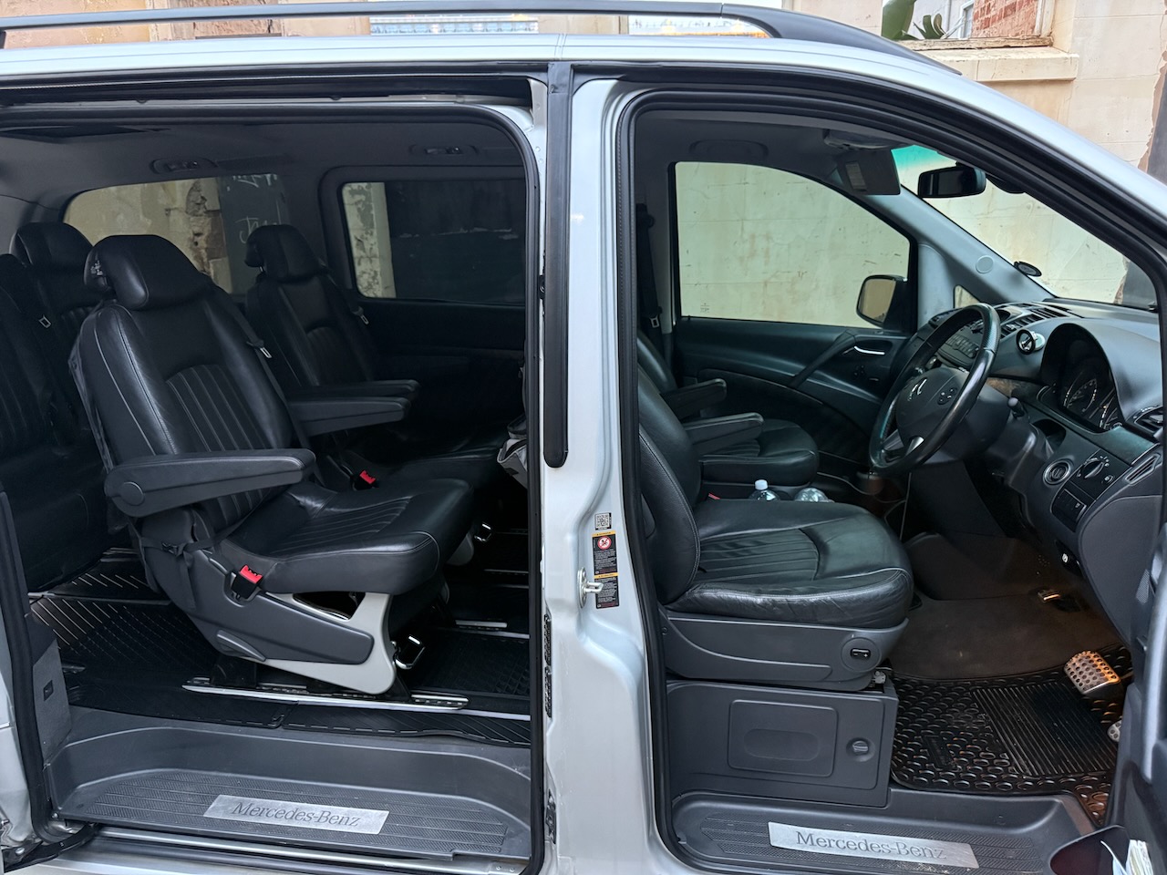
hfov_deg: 71.6
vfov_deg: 56.8
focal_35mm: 24
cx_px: 584
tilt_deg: -17.6
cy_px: 438
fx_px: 809
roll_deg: +0.5
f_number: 1.78
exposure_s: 1/33
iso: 800
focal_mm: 6.76
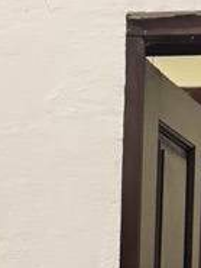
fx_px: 1029
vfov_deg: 12.8
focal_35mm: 133
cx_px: -269
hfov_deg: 9.9
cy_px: 552
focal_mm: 6.76
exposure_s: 1/33
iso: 640
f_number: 1.78
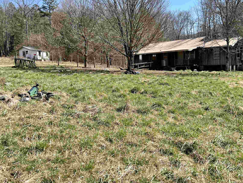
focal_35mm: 35
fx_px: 246
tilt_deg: -3.5
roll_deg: +1.4
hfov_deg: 52.5
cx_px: 133
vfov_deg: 40.6
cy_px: 79
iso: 50
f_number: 1.5
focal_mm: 5.7
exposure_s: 1/2994
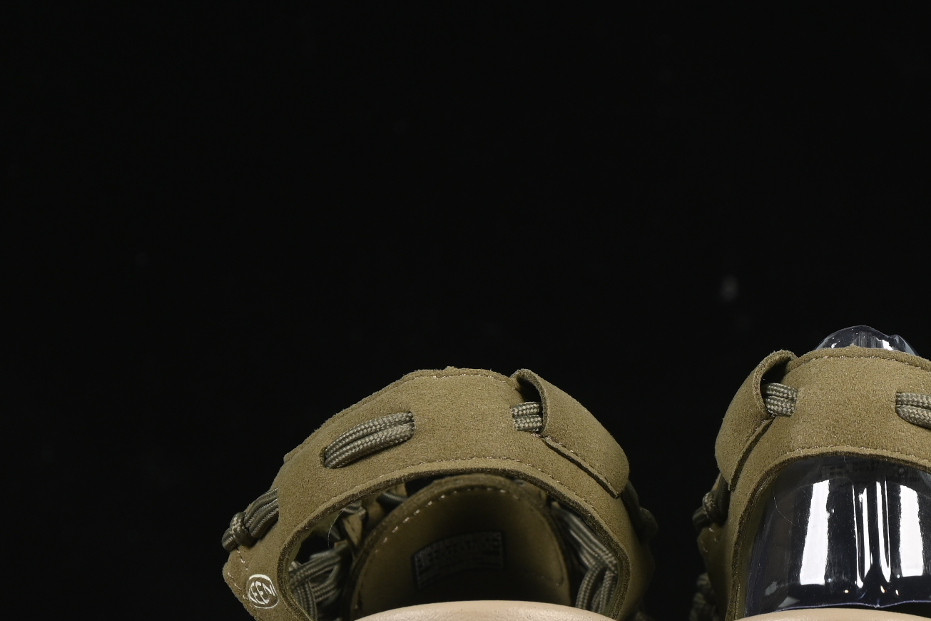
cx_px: 671
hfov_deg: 12.8
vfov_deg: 8.6
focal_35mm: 160
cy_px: 376
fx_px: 4137
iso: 160
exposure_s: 1/60
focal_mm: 50
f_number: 6.3
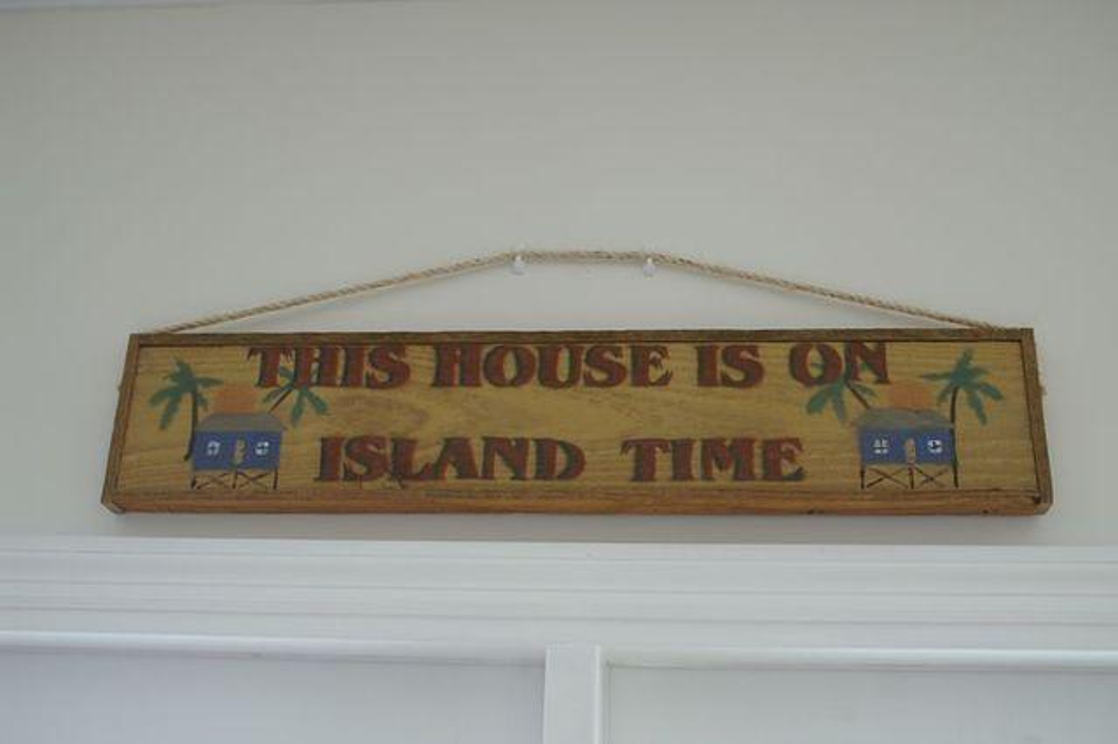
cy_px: 372
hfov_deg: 46.4
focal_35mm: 42
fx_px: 1304
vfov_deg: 31.9
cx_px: 559
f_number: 4.5
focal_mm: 28
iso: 250
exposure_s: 1/50
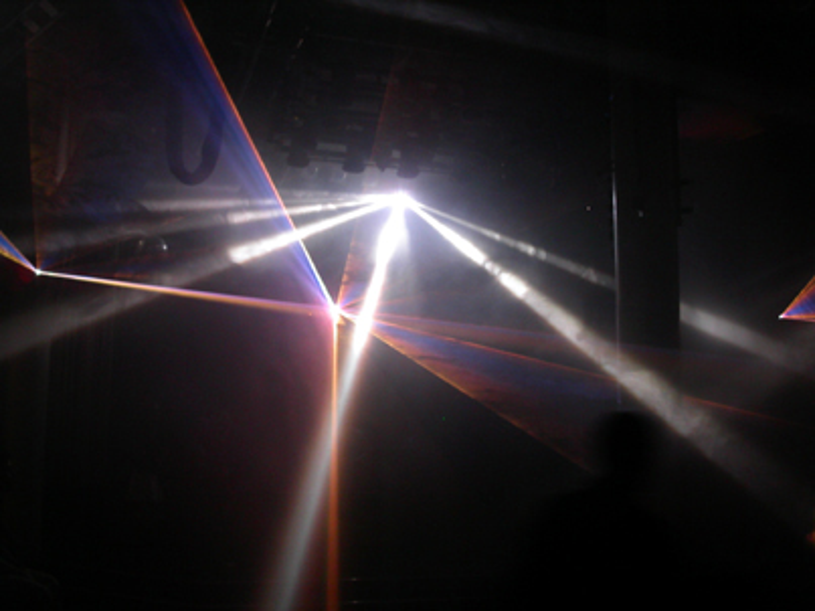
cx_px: 408
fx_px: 894
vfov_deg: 37.7
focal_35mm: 38
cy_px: 306
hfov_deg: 49.0
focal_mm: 7.8
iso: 200
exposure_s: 1/4
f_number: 4.5
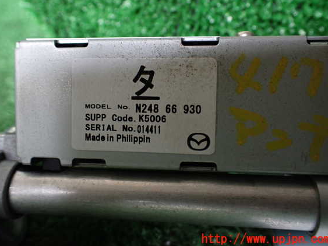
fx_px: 303
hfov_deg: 56.8
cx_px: 158
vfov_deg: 44.1
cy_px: 115
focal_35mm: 32
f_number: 2.3
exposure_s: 1/125
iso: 400
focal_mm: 5.4
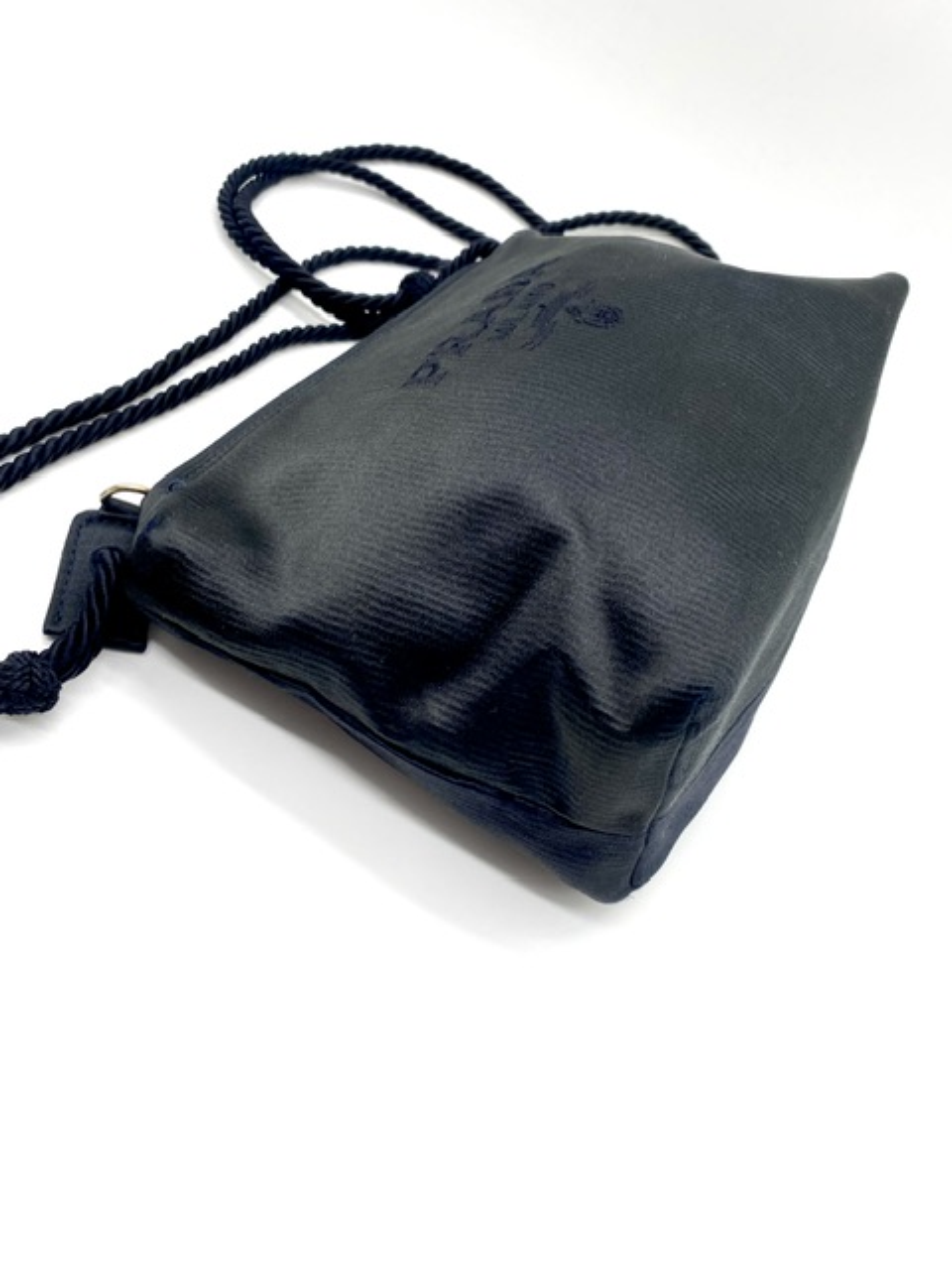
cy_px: 635
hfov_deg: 53.1
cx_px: 476
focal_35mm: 26
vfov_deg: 67.3
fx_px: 953
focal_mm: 4.25
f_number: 1.8
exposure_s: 1/389
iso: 32
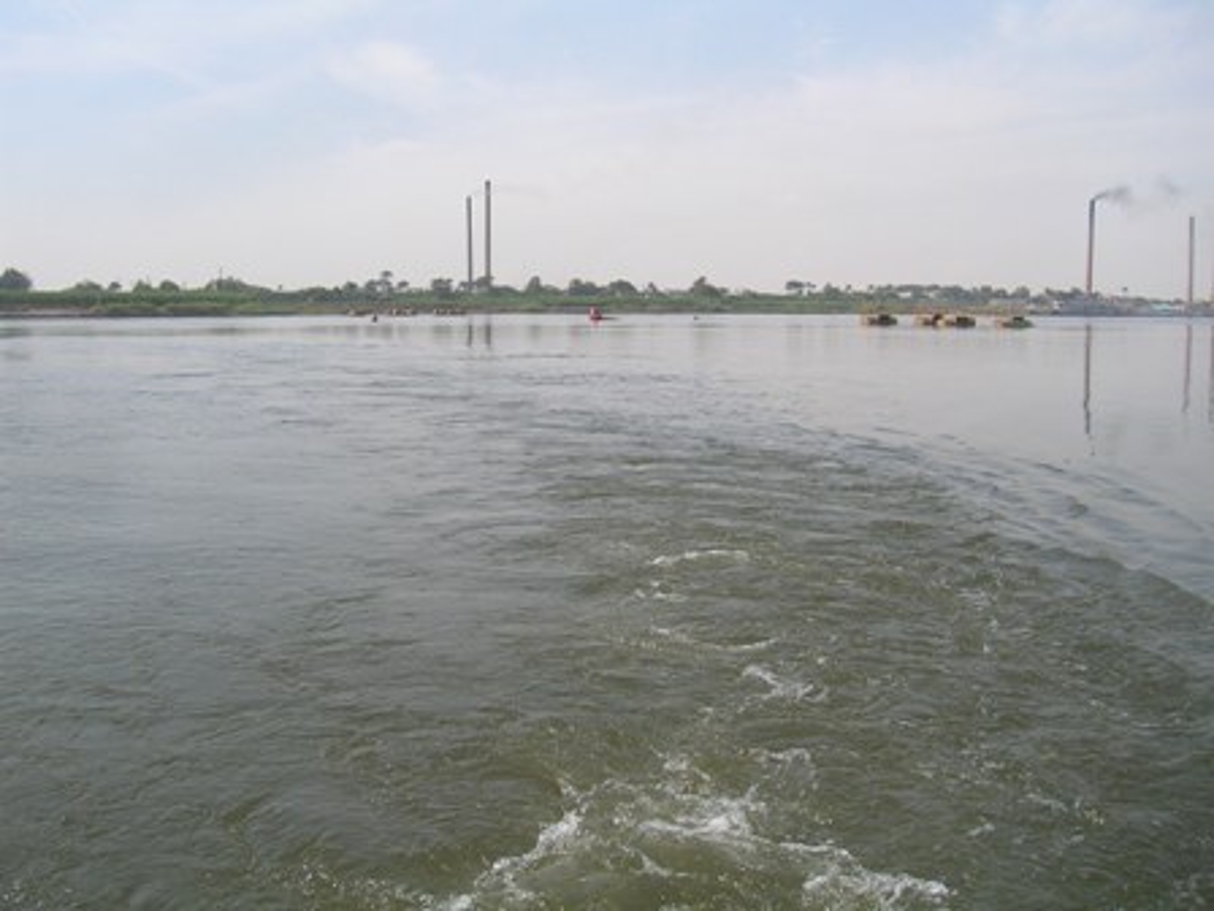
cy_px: 456
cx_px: 607
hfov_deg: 52.6
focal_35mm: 35
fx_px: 1227
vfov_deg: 40.7
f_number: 4.8
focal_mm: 5.4
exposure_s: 1/460
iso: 50
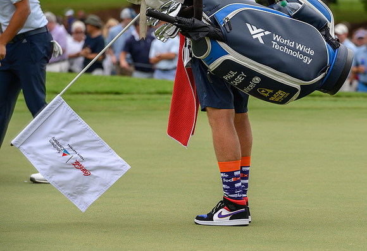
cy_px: 149
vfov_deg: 5.8
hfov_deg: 8.4
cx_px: 223
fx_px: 2496
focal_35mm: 243
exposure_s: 1/250
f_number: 6.3
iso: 200
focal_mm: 200
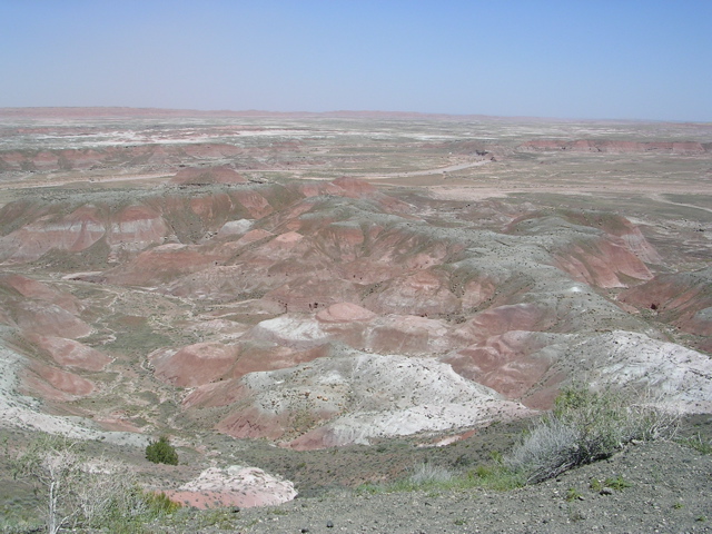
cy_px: 267
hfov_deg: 49.0
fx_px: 782
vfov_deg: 37.7
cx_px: 356
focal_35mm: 38
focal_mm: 5.8
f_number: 5.6
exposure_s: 1/398
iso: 50
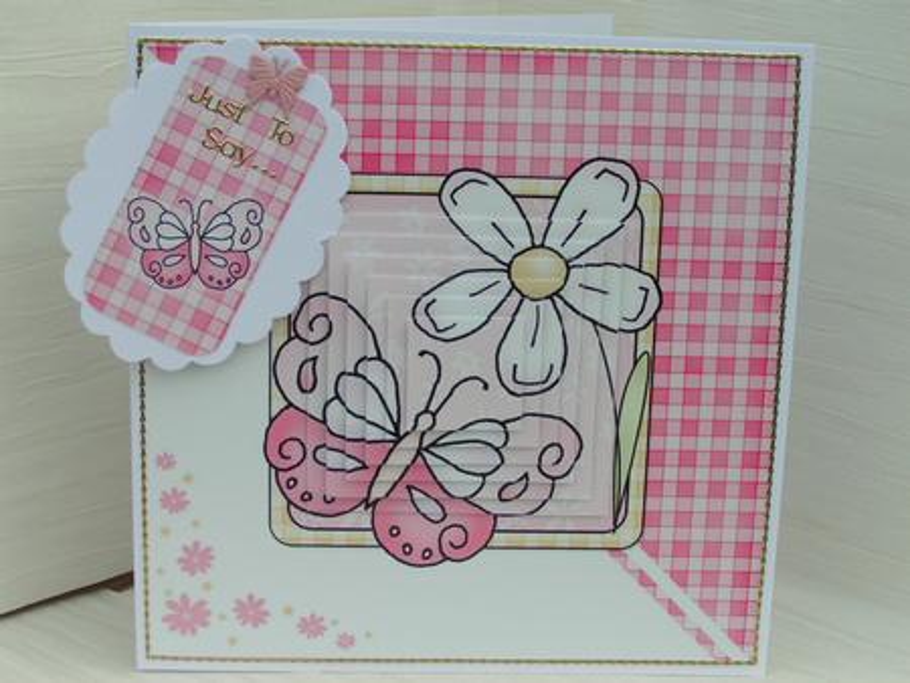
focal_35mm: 63
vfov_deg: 23.3
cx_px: 455
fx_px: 1657
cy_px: 342
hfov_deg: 30.7
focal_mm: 9.7
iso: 50
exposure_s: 1/200
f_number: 5
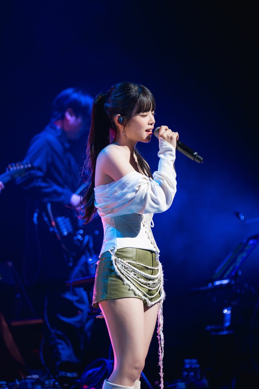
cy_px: 194
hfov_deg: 4.7
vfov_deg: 7.1
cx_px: 130
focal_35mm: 291
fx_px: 3140
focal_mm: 194
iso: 640
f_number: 2.8
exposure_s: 1/320
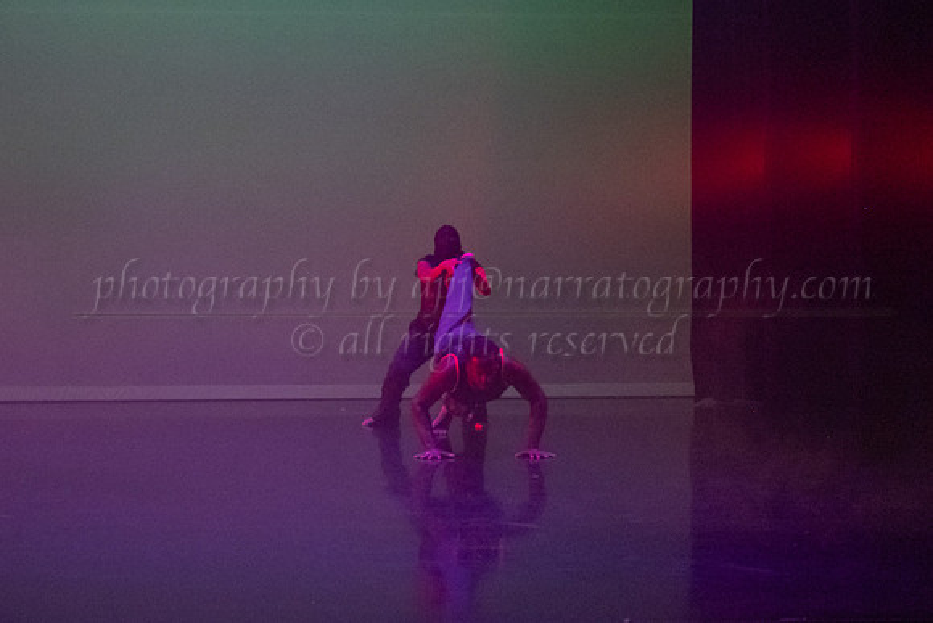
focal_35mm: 122
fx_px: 3175
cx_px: 497
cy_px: 242
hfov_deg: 16.7
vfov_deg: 11.2
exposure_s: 1/320
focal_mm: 75
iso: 4000
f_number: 3.2
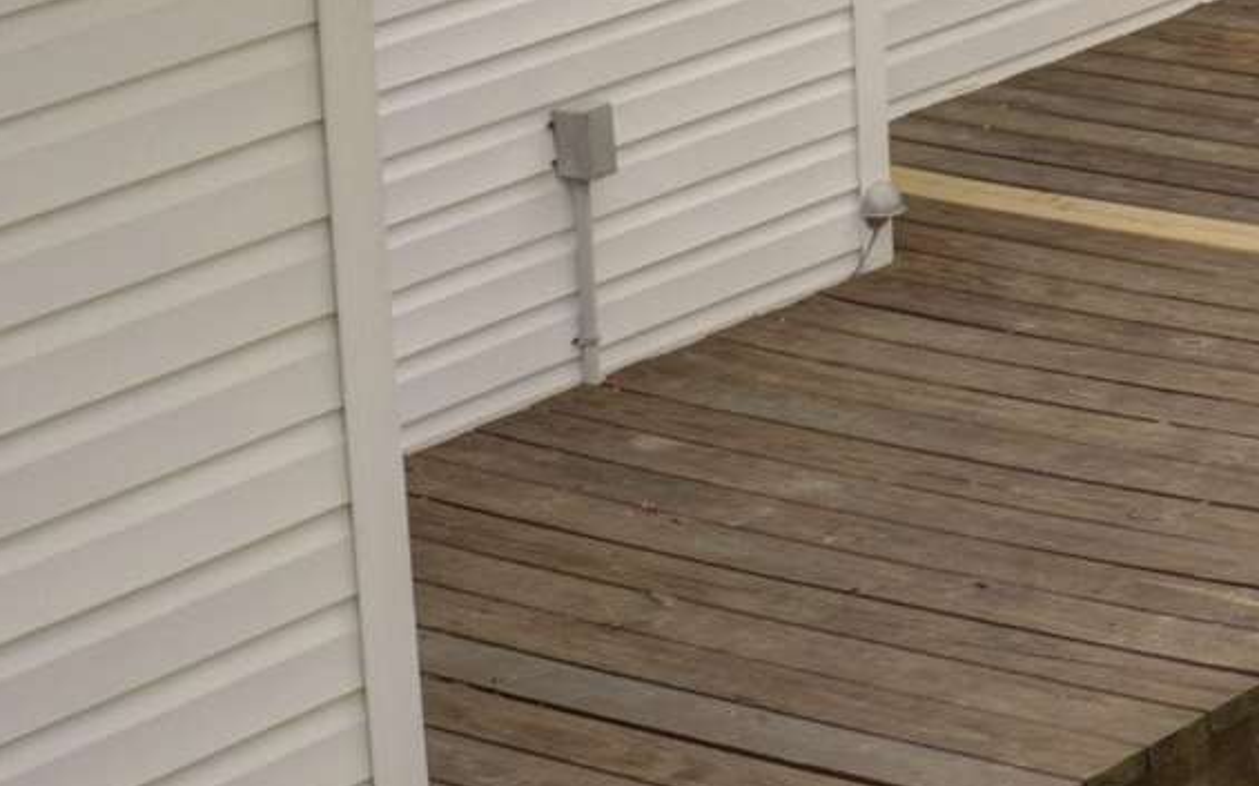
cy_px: -838
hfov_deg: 12.4
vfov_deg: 8.0
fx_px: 5318
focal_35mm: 155
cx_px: 2193
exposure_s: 1/80
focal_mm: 10.3
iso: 100
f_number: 5.6
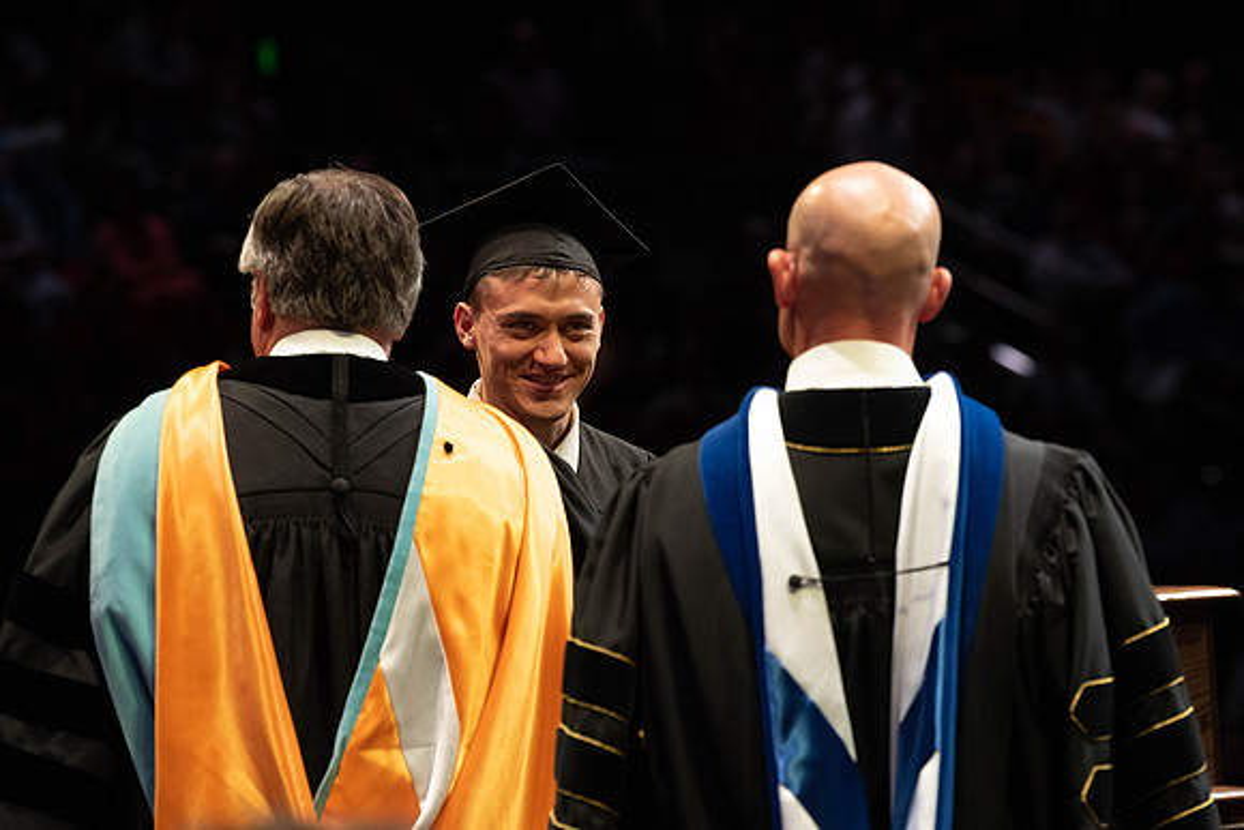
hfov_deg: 11.8
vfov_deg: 7.9
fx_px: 6009
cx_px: 670
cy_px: 383
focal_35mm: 174
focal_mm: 155
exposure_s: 1/320
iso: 1600
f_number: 4.5
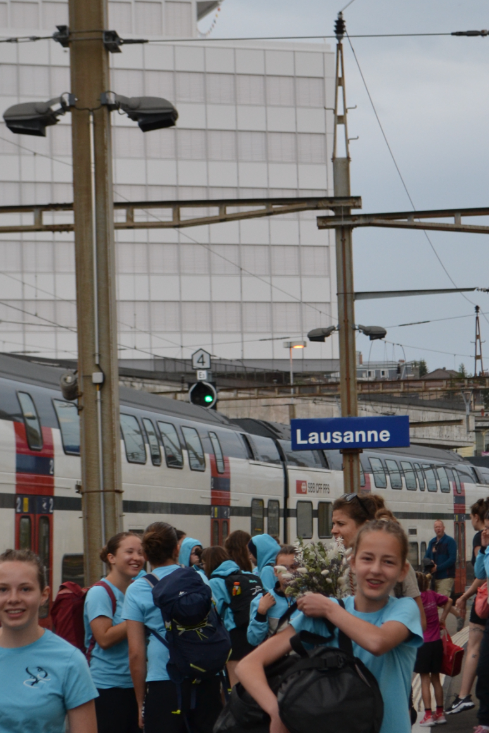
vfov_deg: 19.3
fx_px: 2159
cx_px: 258
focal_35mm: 106
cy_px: 387
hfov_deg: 12.9
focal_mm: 40
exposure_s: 1/320
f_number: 5.3
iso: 400
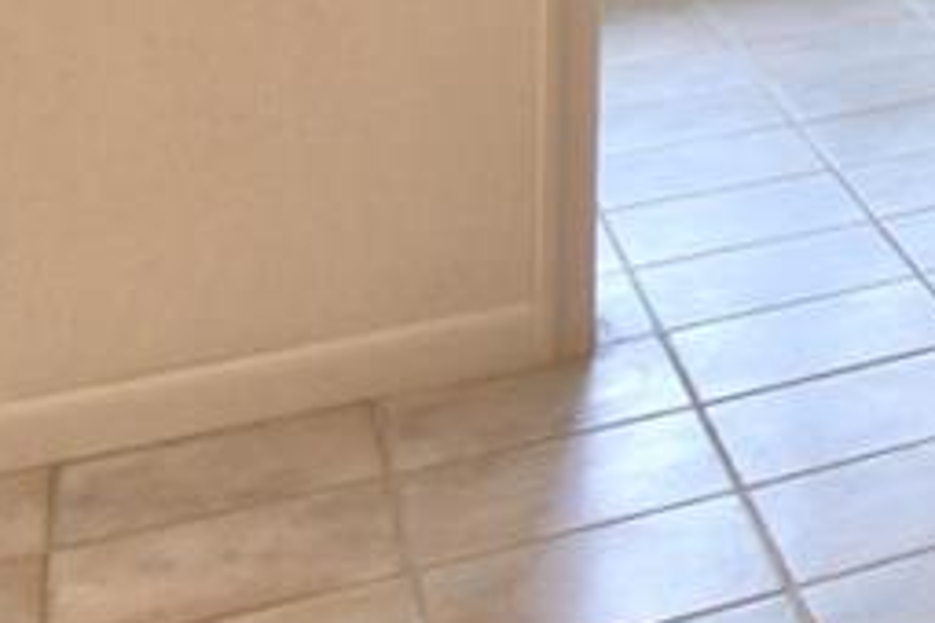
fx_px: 2441
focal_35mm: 94
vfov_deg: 12.2
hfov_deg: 13.1
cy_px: -777
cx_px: 2482
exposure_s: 1/60
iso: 400
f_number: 4.5
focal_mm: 10
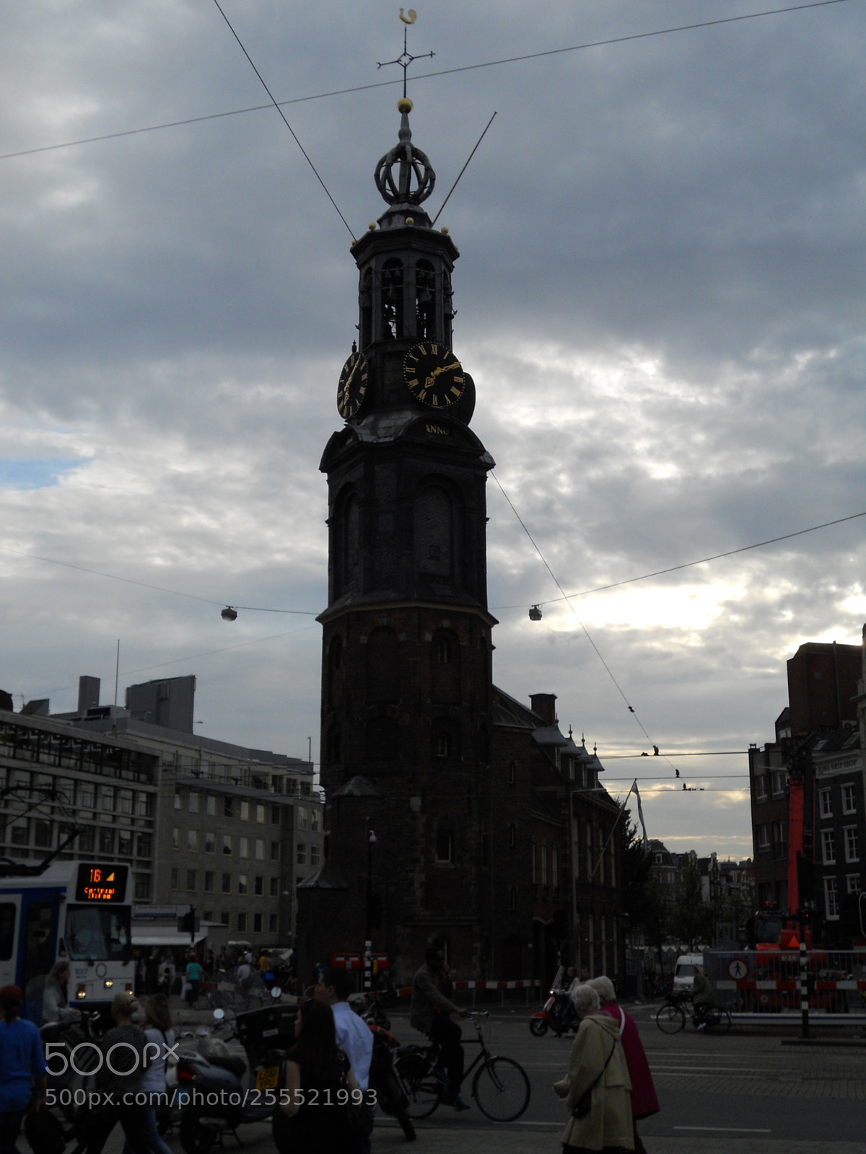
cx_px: 433
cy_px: 577
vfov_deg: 41.2
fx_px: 1534
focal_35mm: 46
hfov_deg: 31.5
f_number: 4.3
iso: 80
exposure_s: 1/500
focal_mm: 8.2
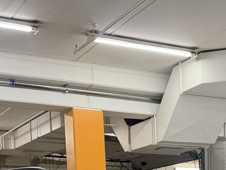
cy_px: 275
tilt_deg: -5.0
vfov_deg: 15.8
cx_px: 174
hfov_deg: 23.0
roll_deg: +1.4
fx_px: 549
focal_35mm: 84
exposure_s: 1/100
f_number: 1.78
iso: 320
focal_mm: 6.76
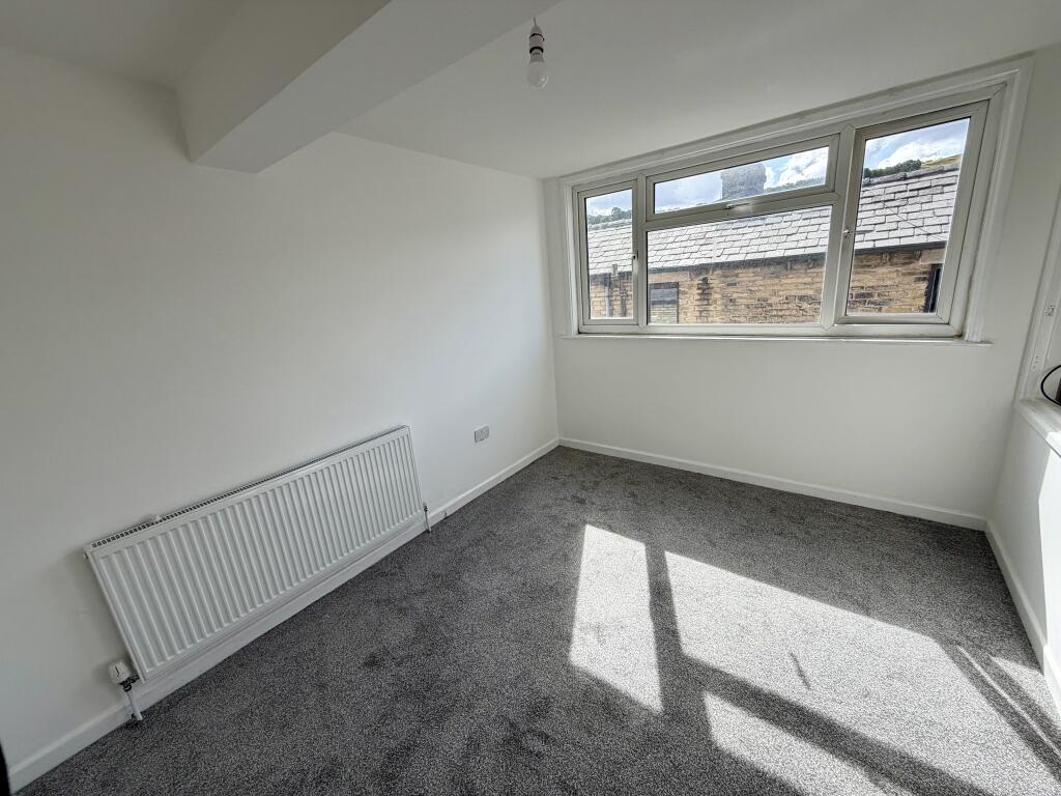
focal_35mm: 14
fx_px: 429
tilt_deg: -14.5
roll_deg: +4.4
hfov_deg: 102.1
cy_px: 398
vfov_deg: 85.7
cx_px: 530
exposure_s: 1/502
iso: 50
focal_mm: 2.22
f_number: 2.2
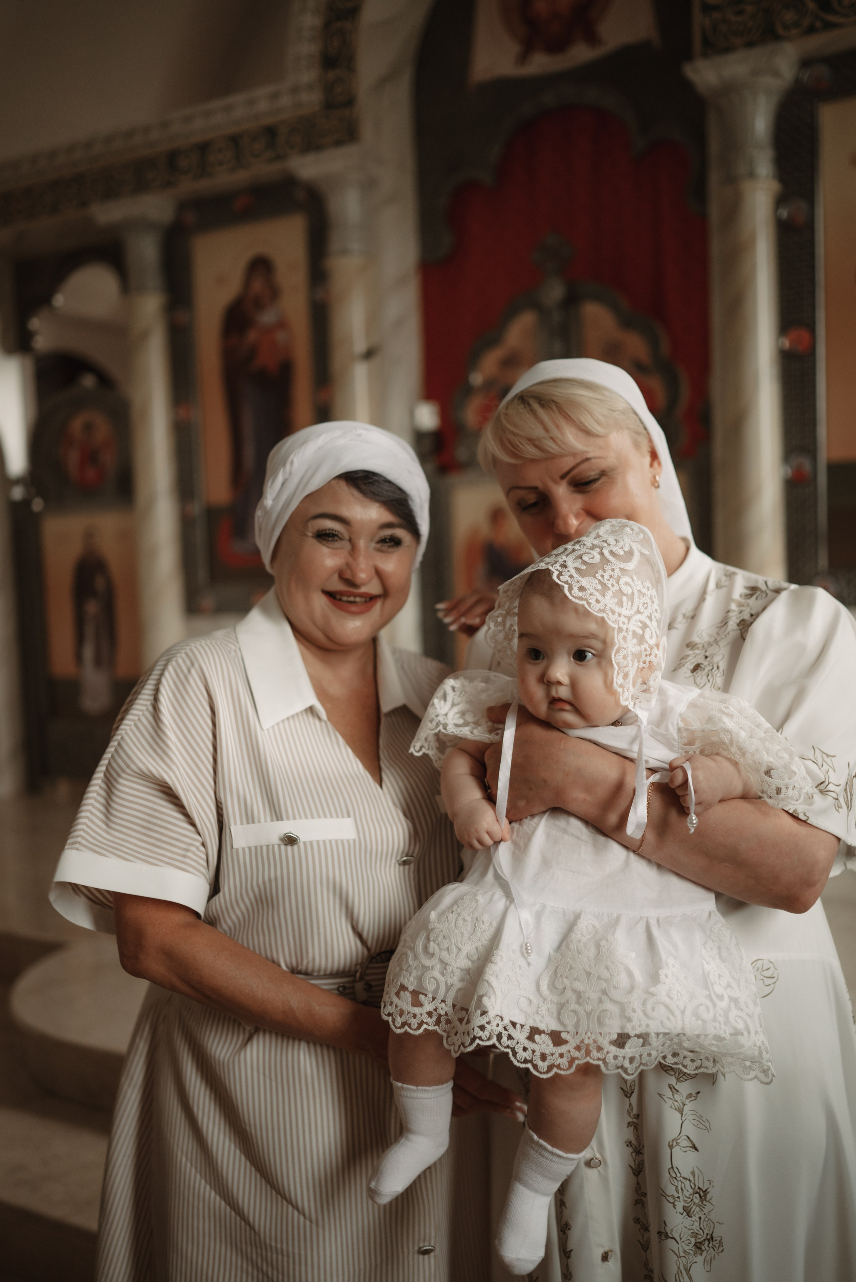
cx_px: 428
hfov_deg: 37.9
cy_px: 641
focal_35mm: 35
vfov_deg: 54.4
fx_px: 1247
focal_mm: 35
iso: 320
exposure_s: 1/250
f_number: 1.8
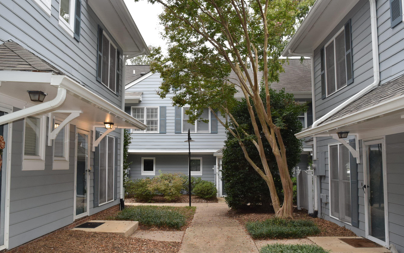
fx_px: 374
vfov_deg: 37.2
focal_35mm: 34
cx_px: 194
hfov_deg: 56.7
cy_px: 137
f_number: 5.6
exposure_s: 1/125
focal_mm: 20
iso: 720
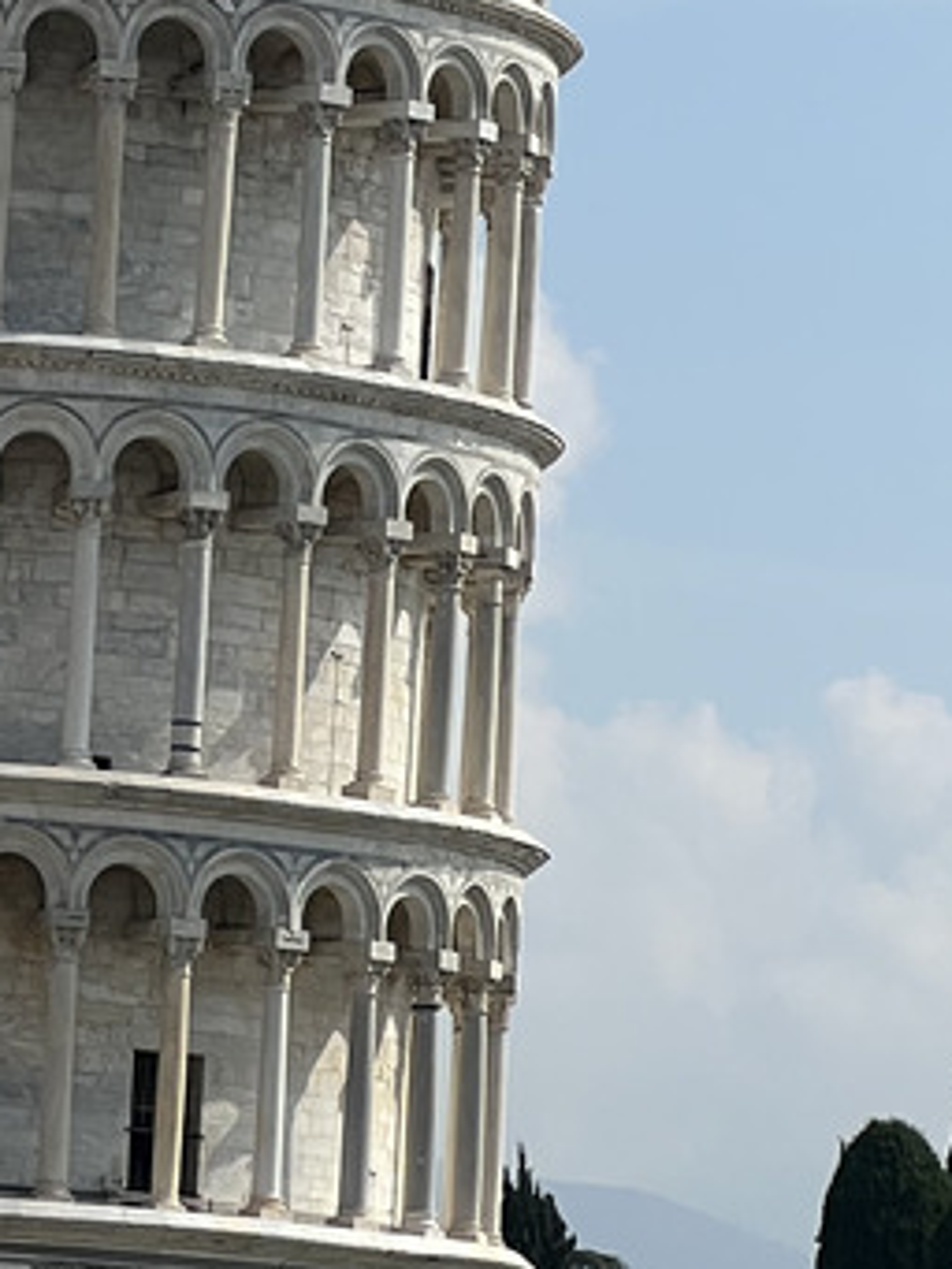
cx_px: -625
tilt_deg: +10.9
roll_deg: +0.6
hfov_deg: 5.4
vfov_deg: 7.3
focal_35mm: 271
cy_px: -108
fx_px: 9931
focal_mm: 9
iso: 32
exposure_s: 1/1277
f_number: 2.8
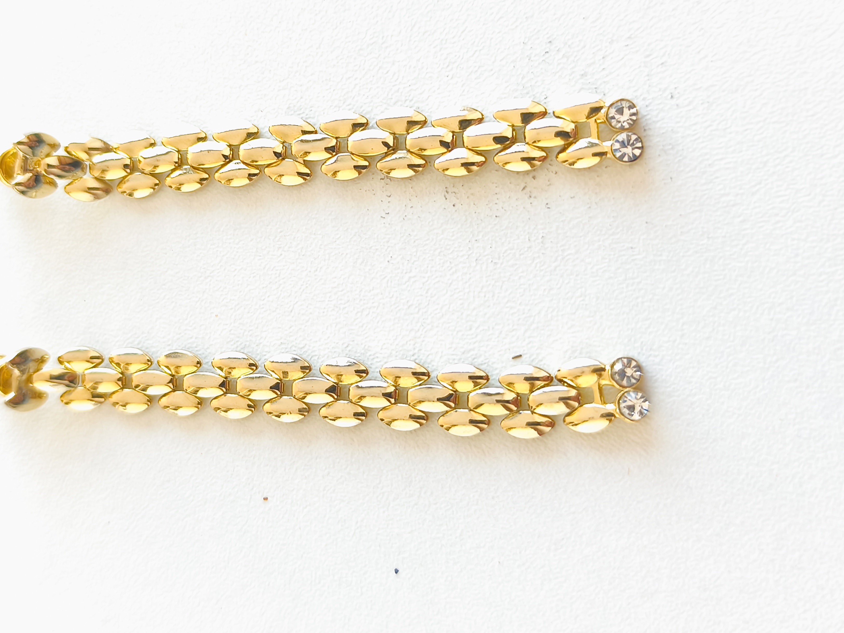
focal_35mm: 40
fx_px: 975
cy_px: 260
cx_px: 321
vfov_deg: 35.9
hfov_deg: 46.4
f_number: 1.65
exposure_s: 1/10
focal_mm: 6.14
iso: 50
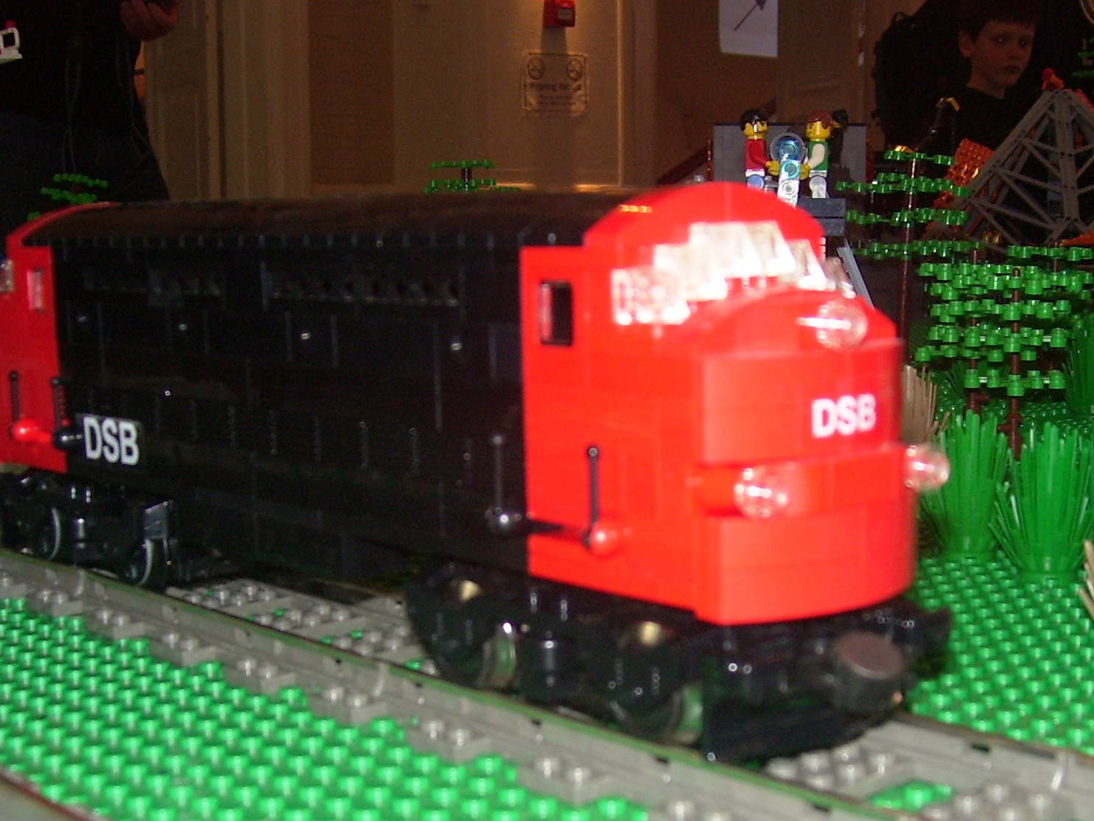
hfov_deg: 34.3
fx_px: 1770
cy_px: 615
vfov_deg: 25.8
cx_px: 578
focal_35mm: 56
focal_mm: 6
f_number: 2.7
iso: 80
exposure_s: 1/60
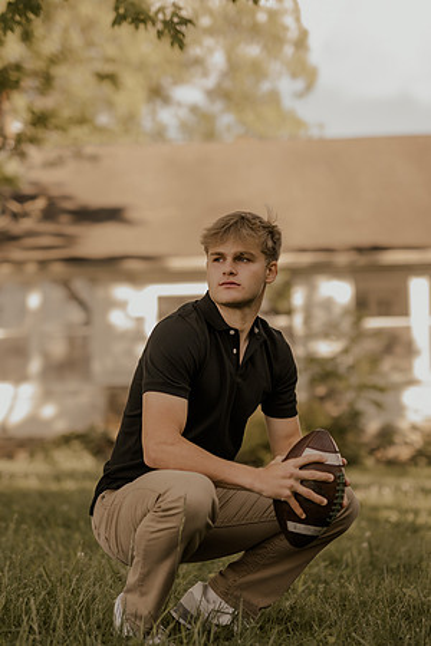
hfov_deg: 18.2
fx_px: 1347
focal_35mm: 75
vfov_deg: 27.0
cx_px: 216
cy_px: 323
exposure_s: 1/800
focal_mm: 50
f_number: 1.8
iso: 100
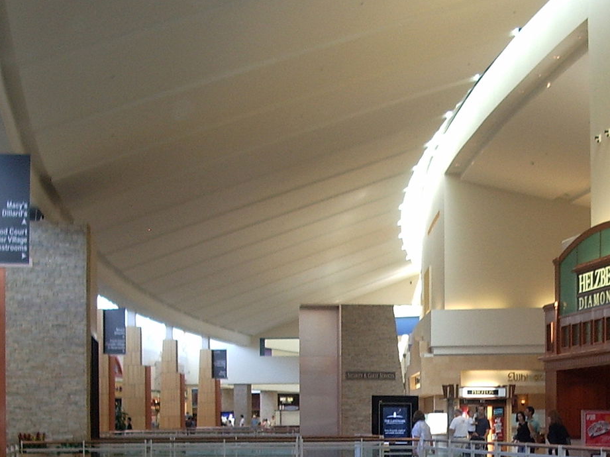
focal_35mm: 73
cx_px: 419
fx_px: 1286
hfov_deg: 26.5
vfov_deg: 19.6
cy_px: 458
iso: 100
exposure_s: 1/60
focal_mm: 5.8
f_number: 2.6
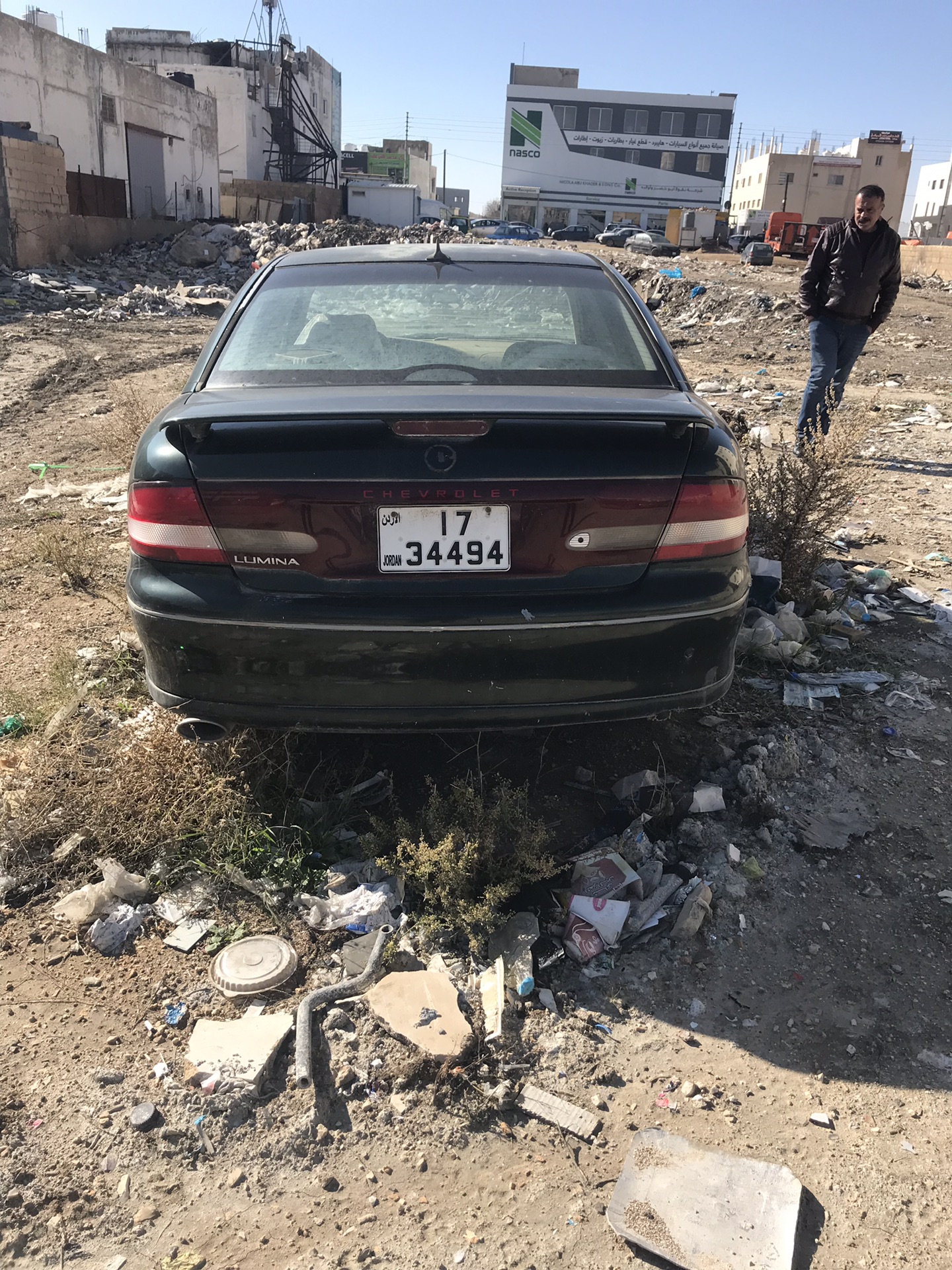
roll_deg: -2.9
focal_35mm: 28
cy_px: 635
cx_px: 476
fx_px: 1027
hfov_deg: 49.7
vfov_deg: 63.4
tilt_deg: -19.7
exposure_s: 1/1681
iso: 20
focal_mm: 3.99
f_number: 1.8
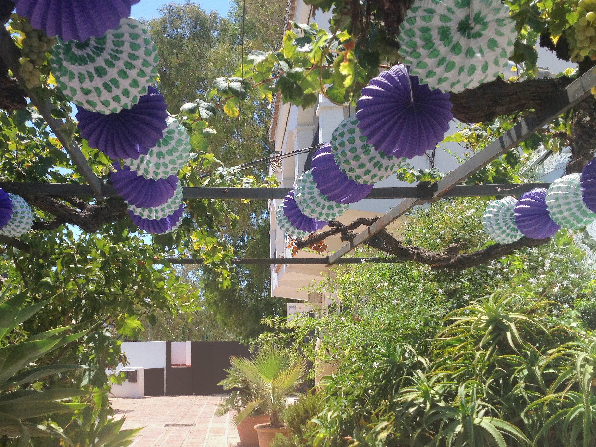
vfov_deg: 30.7
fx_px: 809
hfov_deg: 40.1
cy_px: 297
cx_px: 216
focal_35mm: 47
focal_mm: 4.28
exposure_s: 1/497
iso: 80
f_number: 2.4
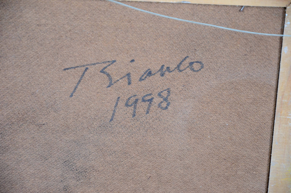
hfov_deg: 13.1
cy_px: 96
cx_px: 146
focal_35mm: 158
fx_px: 1270
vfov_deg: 8.7
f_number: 5.6
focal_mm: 105
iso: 1000
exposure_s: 1/160
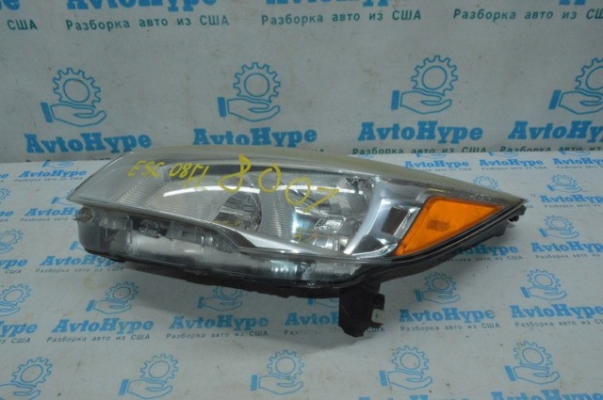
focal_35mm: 27
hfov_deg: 67.4
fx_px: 452
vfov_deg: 47.8
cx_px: 302
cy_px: 200
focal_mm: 18
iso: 3200
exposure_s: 1/50
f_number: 22
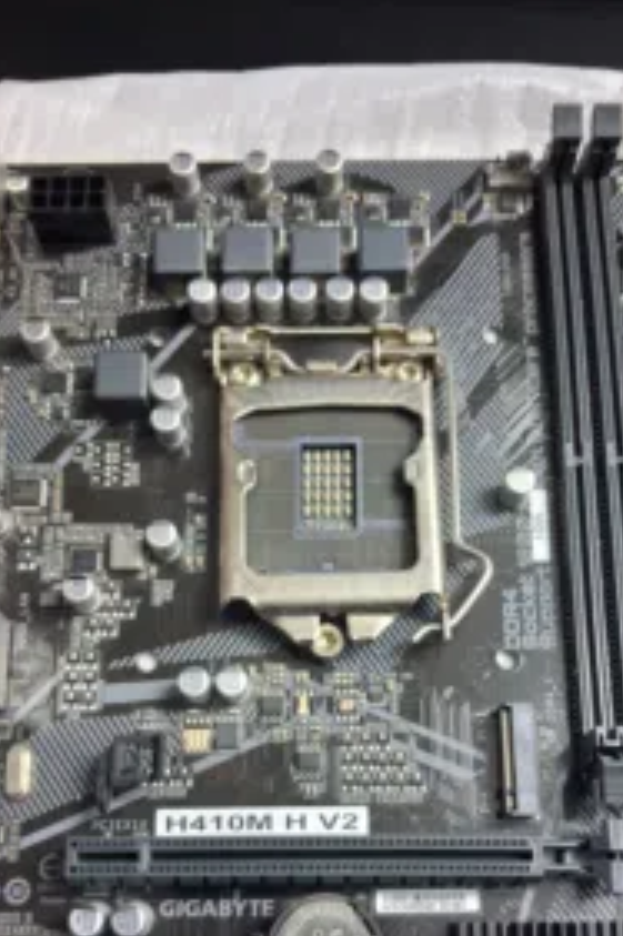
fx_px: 1040
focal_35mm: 40
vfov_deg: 48.0
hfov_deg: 33.3
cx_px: 333
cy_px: 593
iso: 320
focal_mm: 4
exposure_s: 1/50
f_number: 1.8
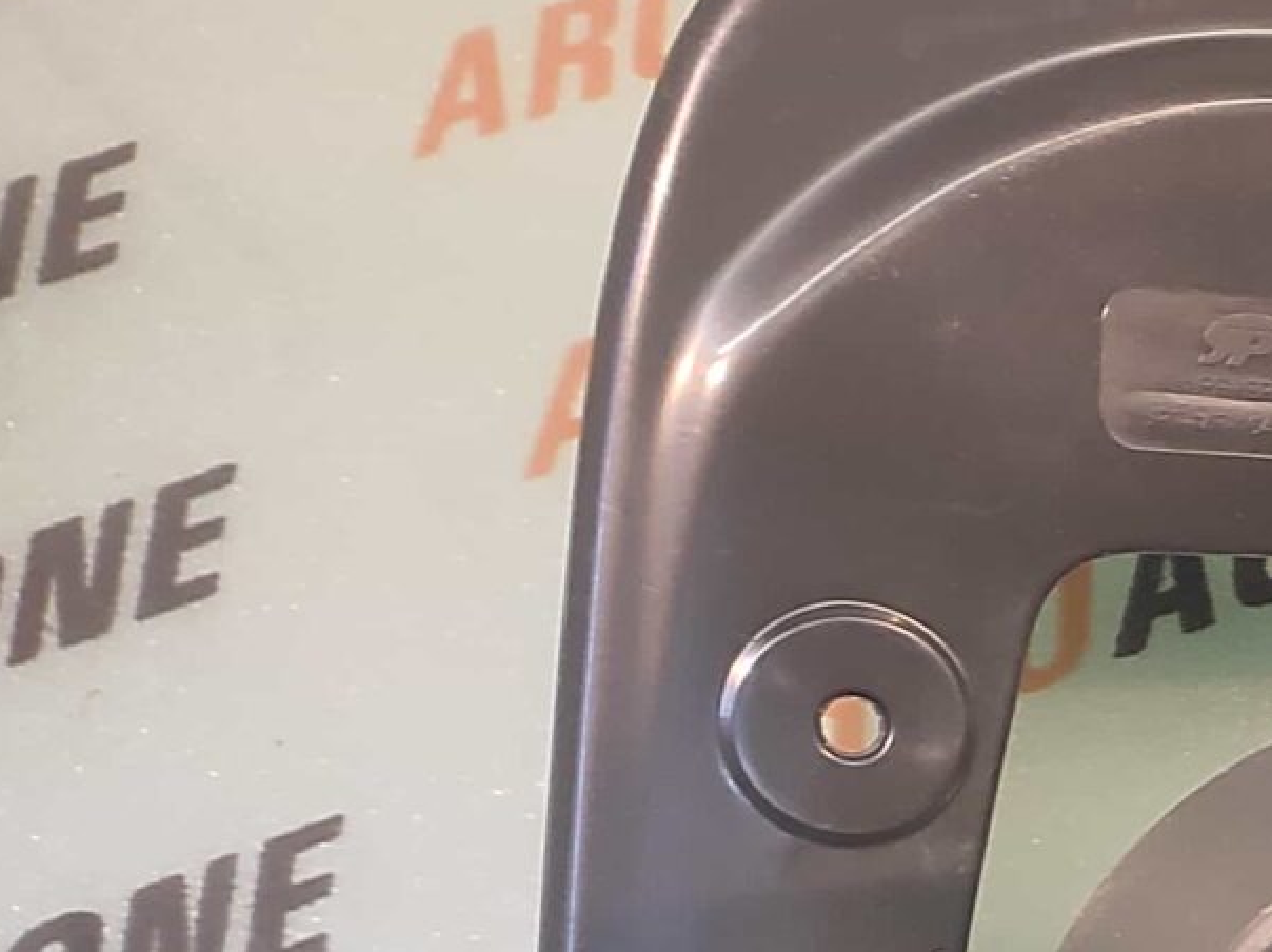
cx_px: 2445
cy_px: 1085
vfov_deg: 19.4
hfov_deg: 18.8
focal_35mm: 72
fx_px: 2644
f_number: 1.79
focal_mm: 4.74
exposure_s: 1/33
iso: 250
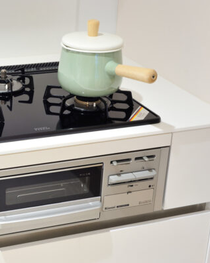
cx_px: 18
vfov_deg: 26.8
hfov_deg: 21.0
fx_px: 552
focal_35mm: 71
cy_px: 132
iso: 200
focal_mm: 50
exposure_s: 1/2
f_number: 8
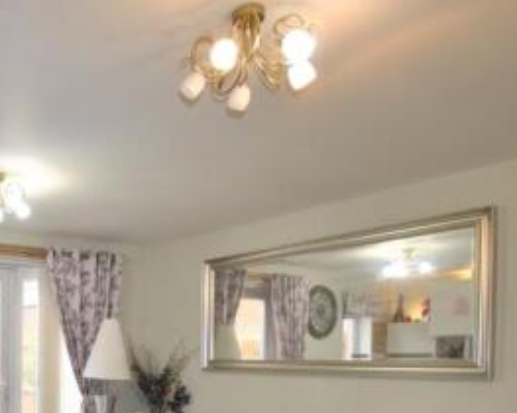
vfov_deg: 39.0
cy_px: 377
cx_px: 8
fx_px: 535
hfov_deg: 44.4
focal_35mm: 35
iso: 200
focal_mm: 10
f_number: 3.5
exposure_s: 1/25
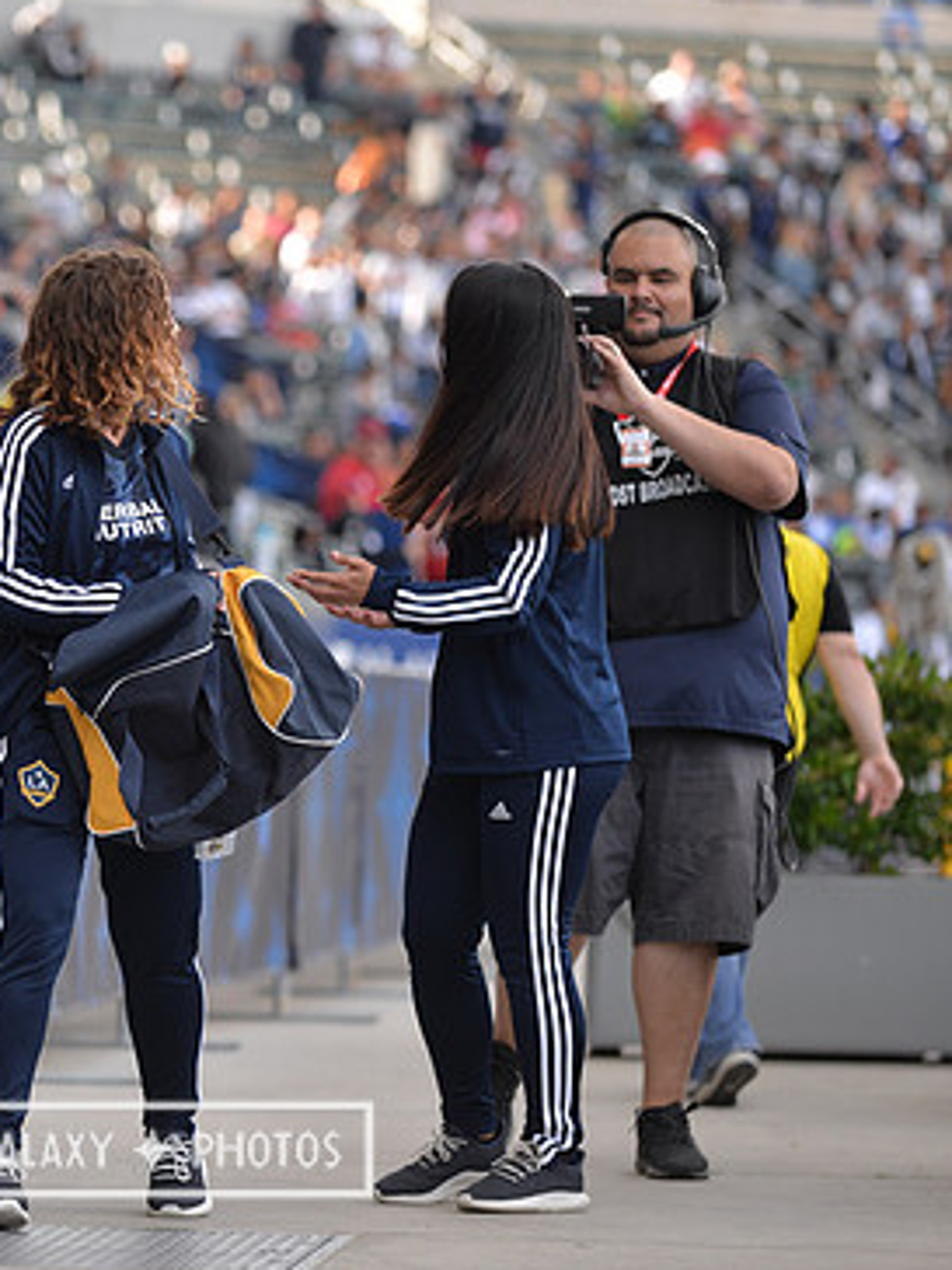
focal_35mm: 199
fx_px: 7297
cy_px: 626
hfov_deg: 7.4
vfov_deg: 9.9
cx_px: 126
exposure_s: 1/2000
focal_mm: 130
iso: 640
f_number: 2.8
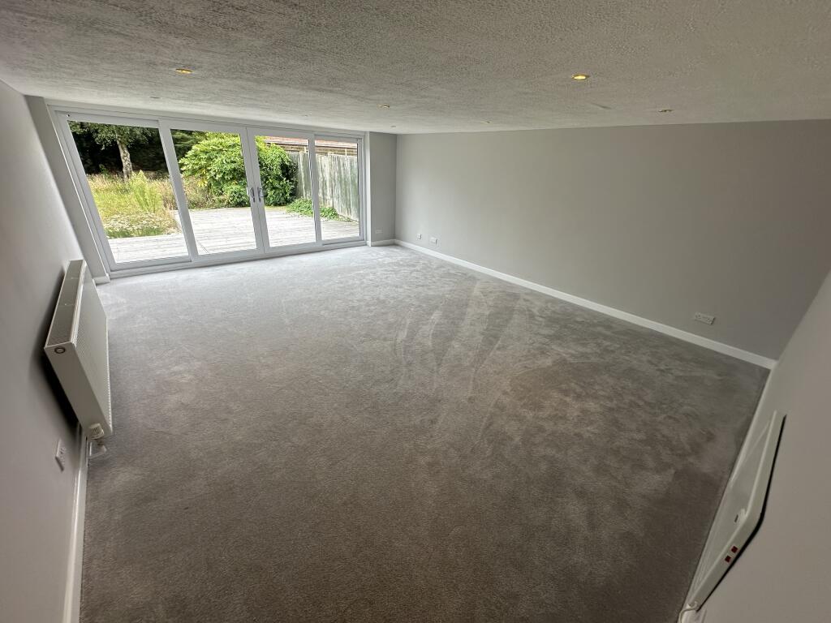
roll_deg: -2.5
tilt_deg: -24.1
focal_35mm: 14
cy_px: 312
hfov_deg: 102.1
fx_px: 336
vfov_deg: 85.7
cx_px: 416
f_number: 2.2
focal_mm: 2.22
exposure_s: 1/185
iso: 40
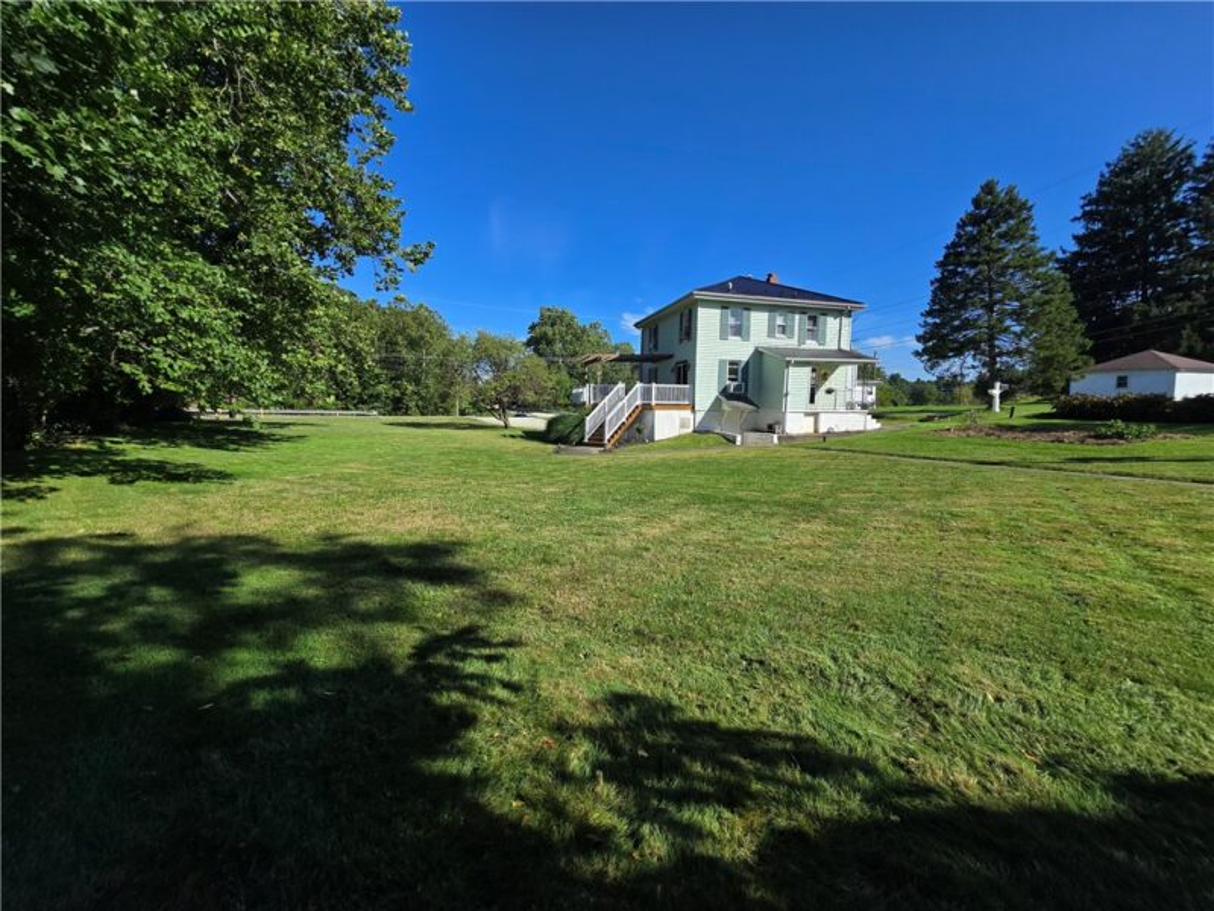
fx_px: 456
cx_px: 607
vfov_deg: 89.9
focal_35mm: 13
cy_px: 456
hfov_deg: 106.2
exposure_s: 1/2524
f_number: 2.2
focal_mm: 2.2
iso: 50
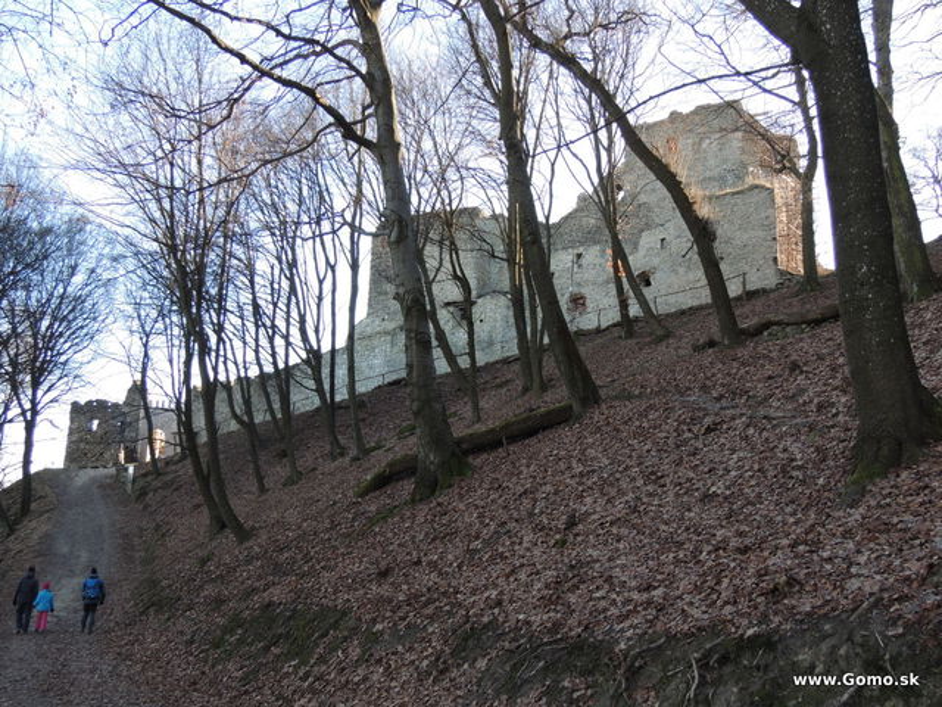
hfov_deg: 52.6
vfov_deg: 40.7
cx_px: 471
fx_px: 952
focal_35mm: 35
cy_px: 354
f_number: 3.3
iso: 100
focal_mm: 6.2
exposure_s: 1/100
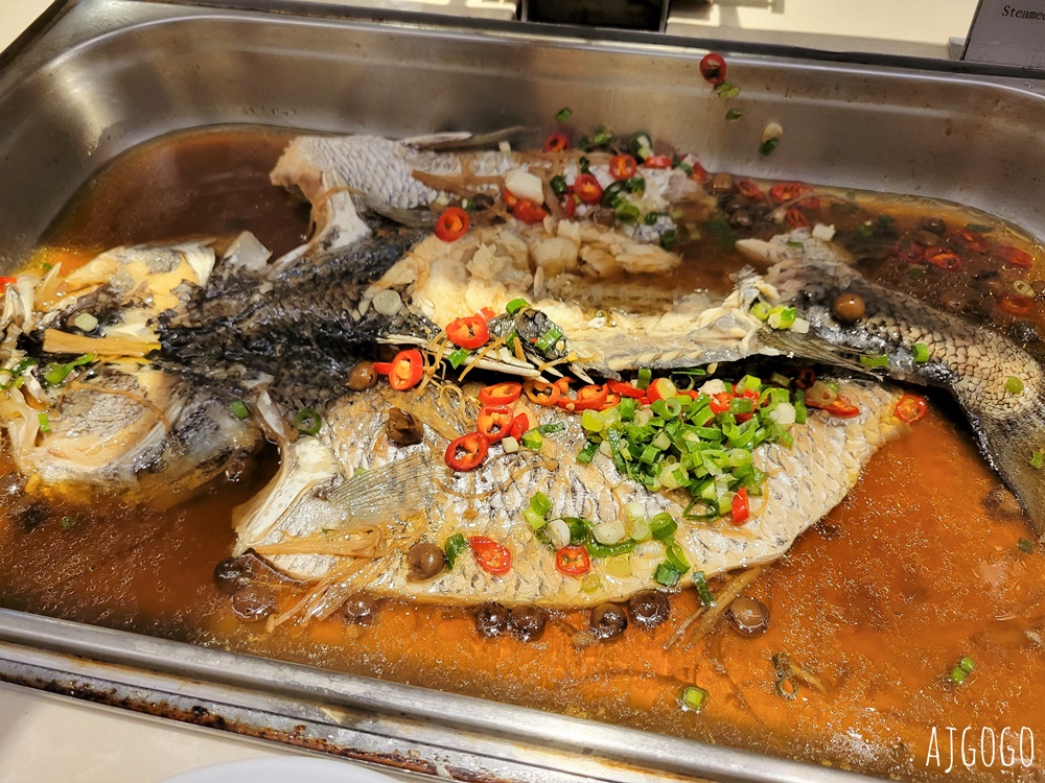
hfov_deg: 67.3
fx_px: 785
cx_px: 522
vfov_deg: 53.1
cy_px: 392
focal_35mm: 26
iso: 320
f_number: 1.8
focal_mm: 5.4
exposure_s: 1/120
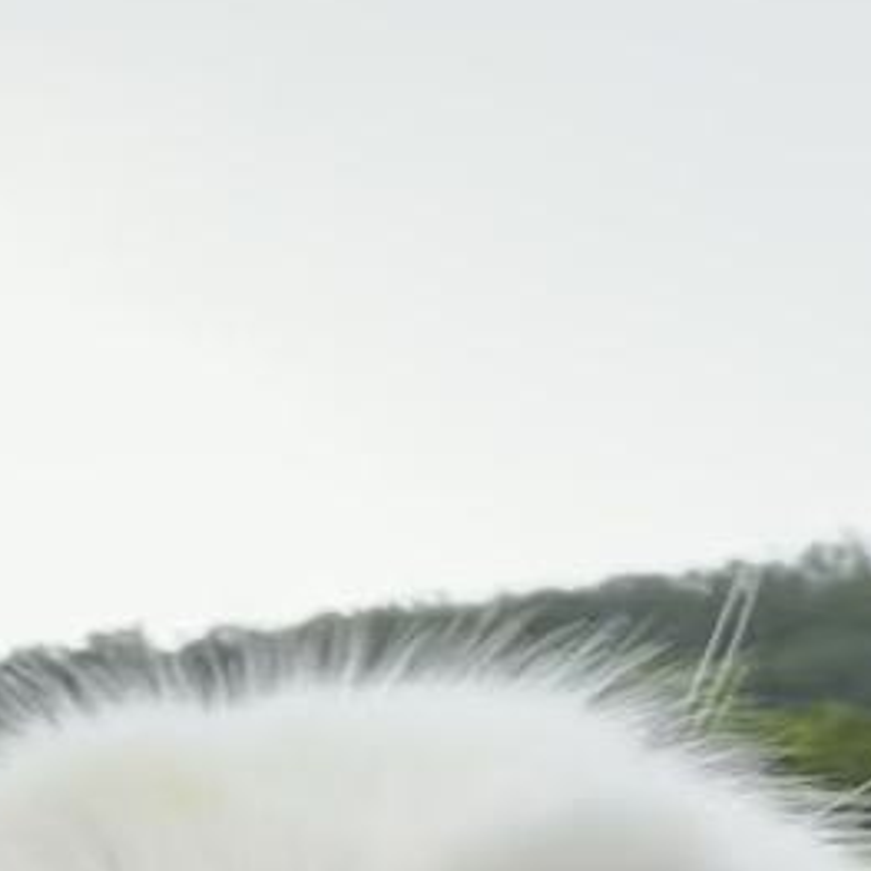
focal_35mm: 129
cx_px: -672
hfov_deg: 12.4
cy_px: 1513
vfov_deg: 12.5
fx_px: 3672
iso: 100
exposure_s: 1/76
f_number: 2.2
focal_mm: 2.71
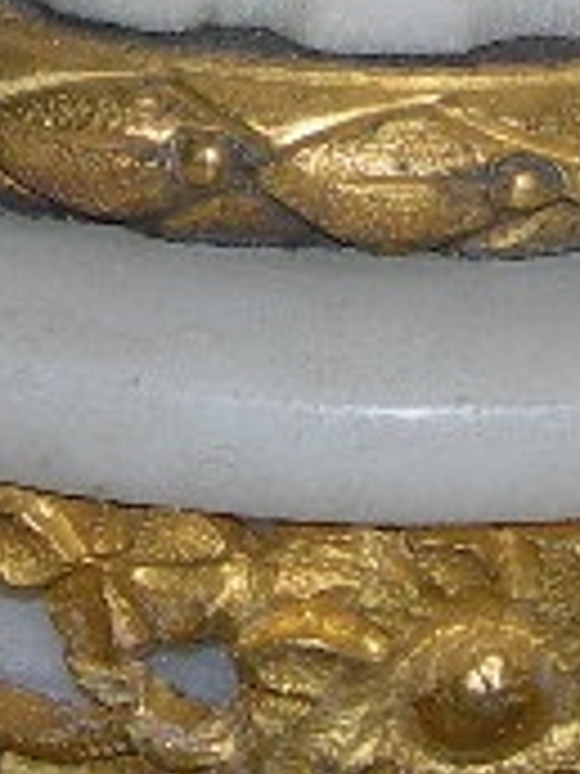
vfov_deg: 8.7
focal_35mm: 226
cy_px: -63
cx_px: 234
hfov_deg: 6.6
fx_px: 5049
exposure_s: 1/60.1
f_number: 4.8
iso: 50
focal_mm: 7.8
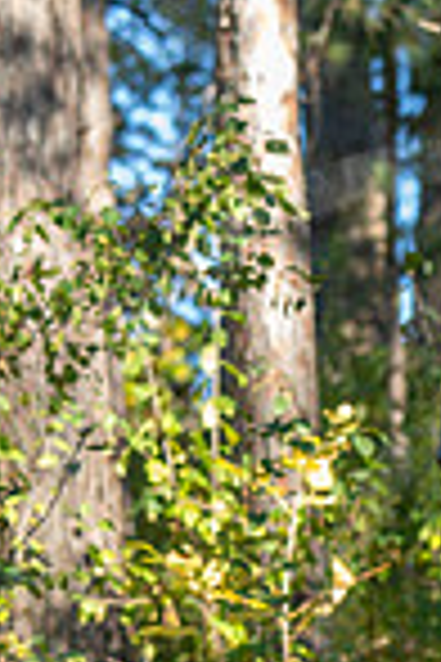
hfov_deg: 7.7
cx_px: 608
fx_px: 3252
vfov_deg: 11.5
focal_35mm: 177
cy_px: 685
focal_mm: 39
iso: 200
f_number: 2.1
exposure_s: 1/400
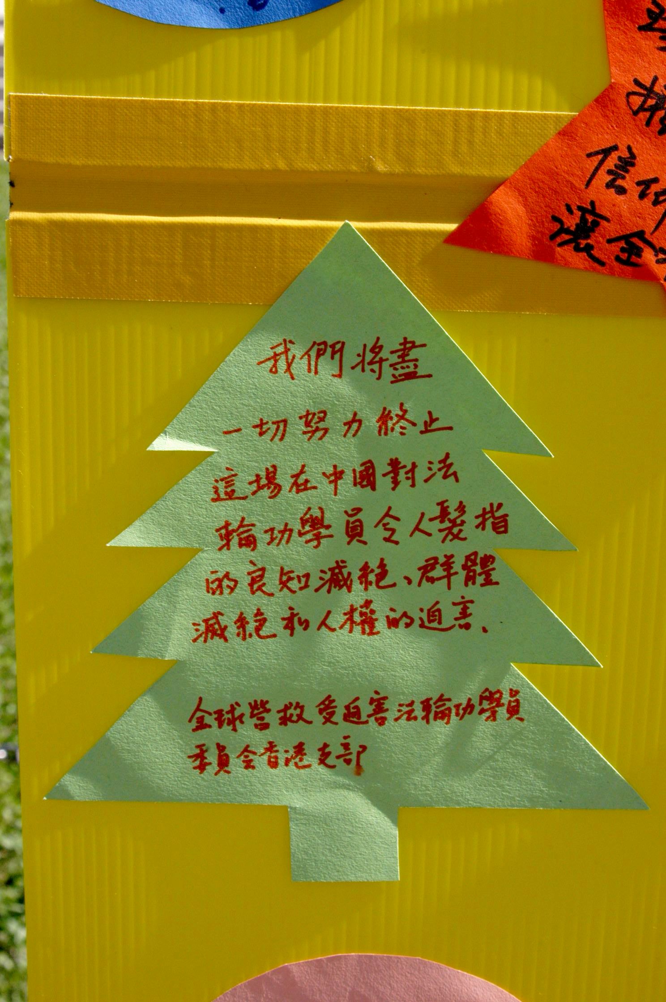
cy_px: 501
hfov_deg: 25.7
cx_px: 333
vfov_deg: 37.9
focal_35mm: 52
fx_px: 1460
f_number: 9
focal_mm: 35
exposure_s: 1/320
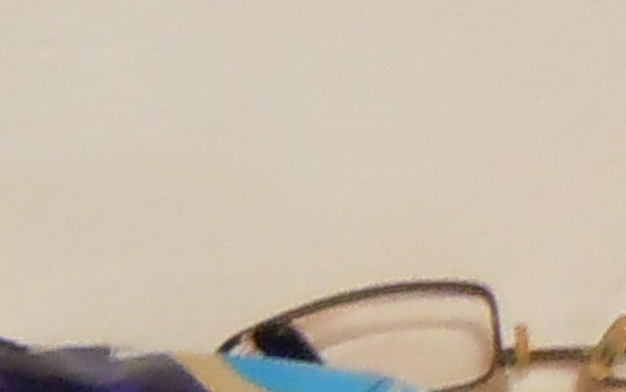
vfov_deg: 4.7
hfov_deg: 7.0
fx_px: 4216
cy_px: 1763
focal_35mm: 247
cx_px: -1602
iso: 400
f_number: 3.5
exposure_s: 1/4
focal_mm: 5.4
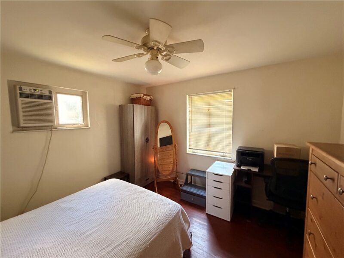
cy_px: 129
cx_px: 172
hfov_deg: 102.1
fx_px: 139
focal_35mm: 14
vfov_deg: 85.7
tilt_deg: -3.7
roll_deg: +0.3
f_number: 2.2
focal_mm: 2.22
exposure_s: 1/60
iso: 800
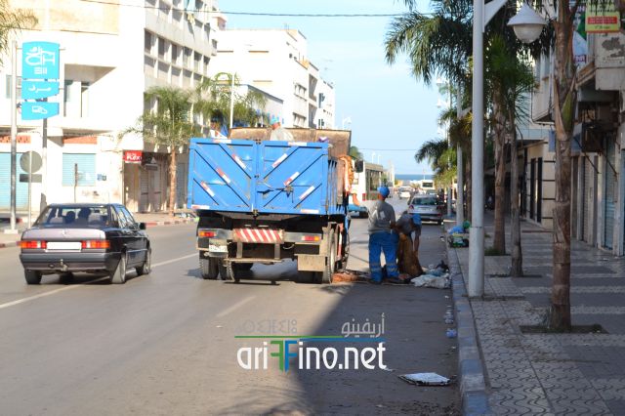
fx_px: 1431
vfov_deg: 16.5
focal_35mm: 82
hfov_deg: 24.6
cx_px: 312
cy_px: 208
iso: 100
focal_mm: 55
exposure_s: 1/200
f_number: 9
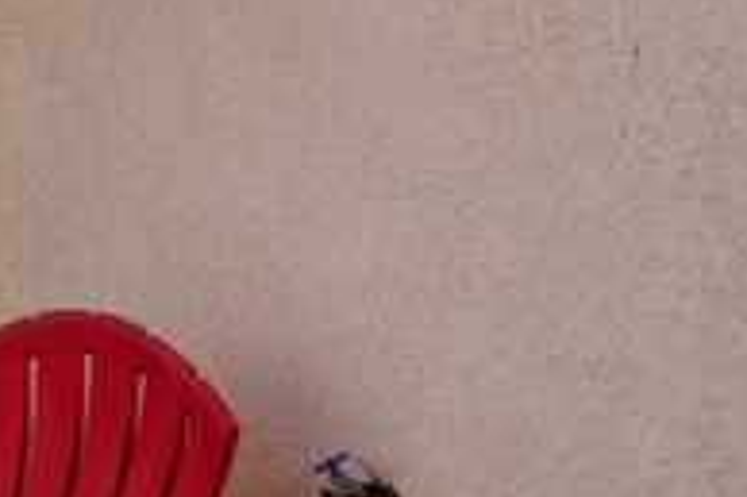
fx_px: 1970
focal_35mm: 95
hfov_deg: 13.7
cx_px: -1147
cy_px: -56
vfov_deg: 14.0
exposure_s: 1/40
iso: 500
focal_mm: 12
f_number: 6.4
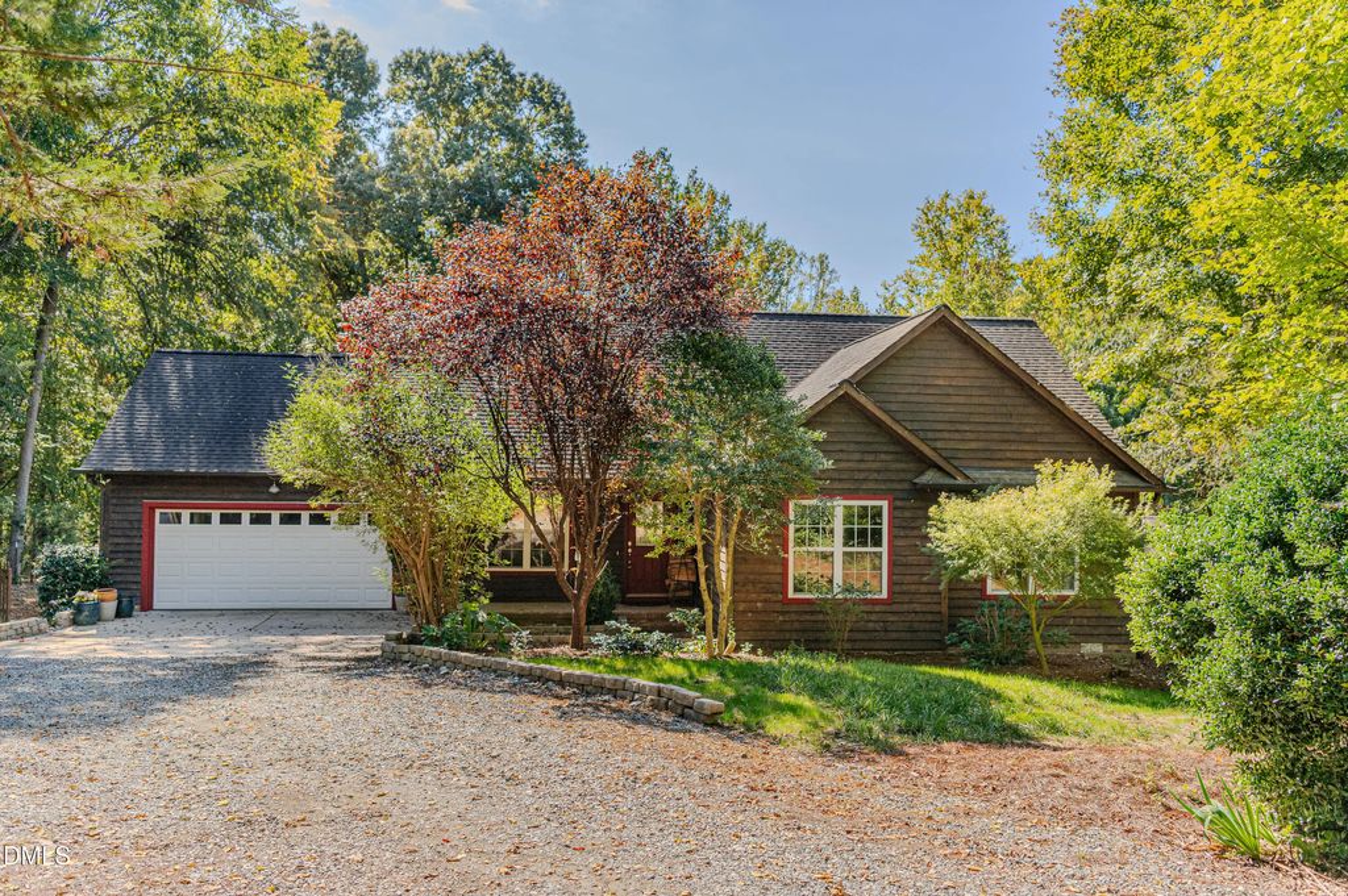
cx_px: 674
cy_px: 448
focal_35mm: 29
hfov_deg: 63.7
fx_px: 1086
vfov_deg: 44.9
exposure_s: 1/2500
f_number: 3.5
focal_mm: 29
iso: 400
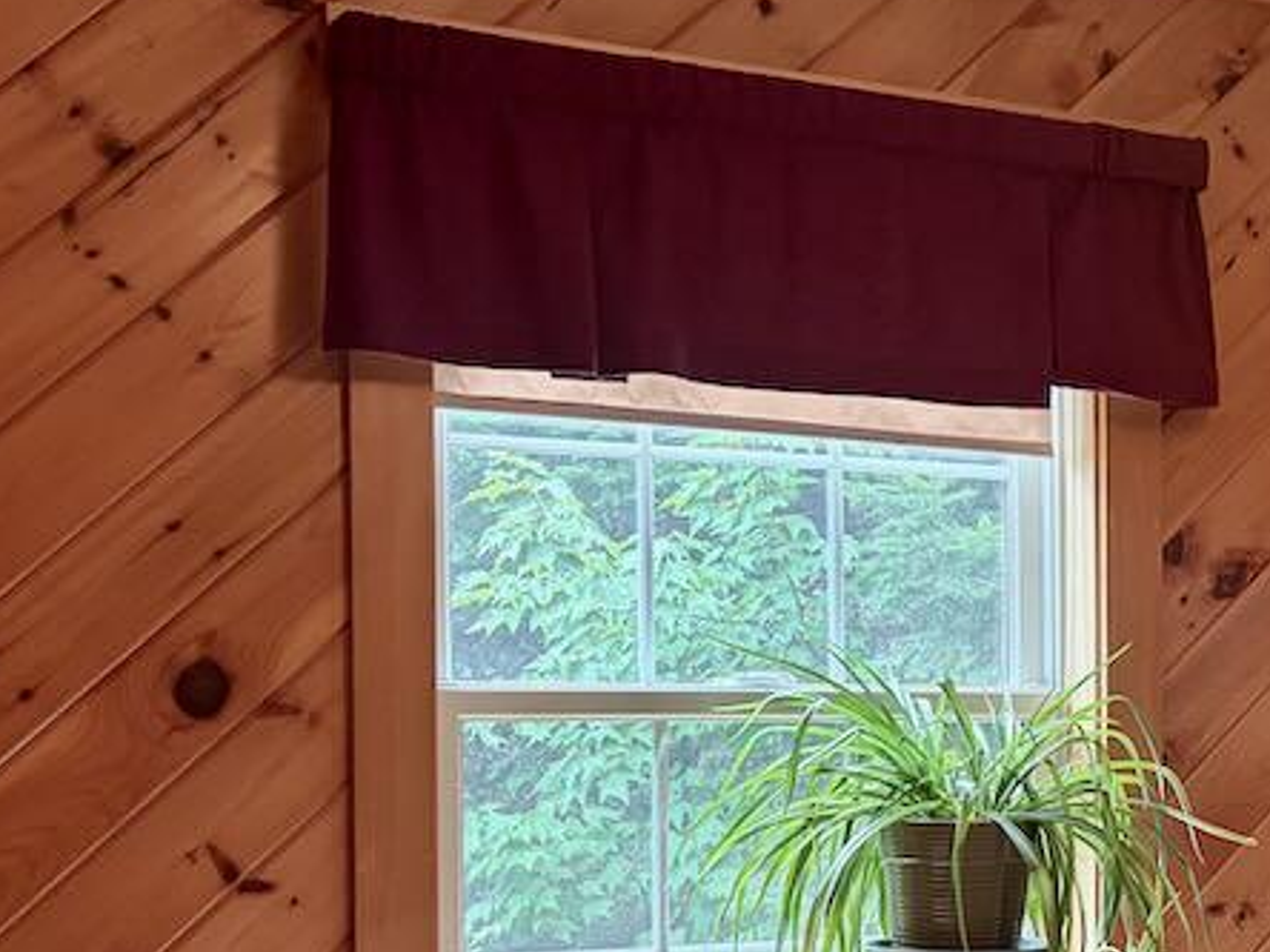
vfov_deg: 19.4
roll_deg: +0.5
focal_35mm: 75
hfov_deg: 22.8
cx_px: 1705
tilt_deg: -1.5
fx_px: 2752
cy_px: 780
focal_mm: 5.96
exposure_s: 1/60
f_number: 1.6
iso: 160
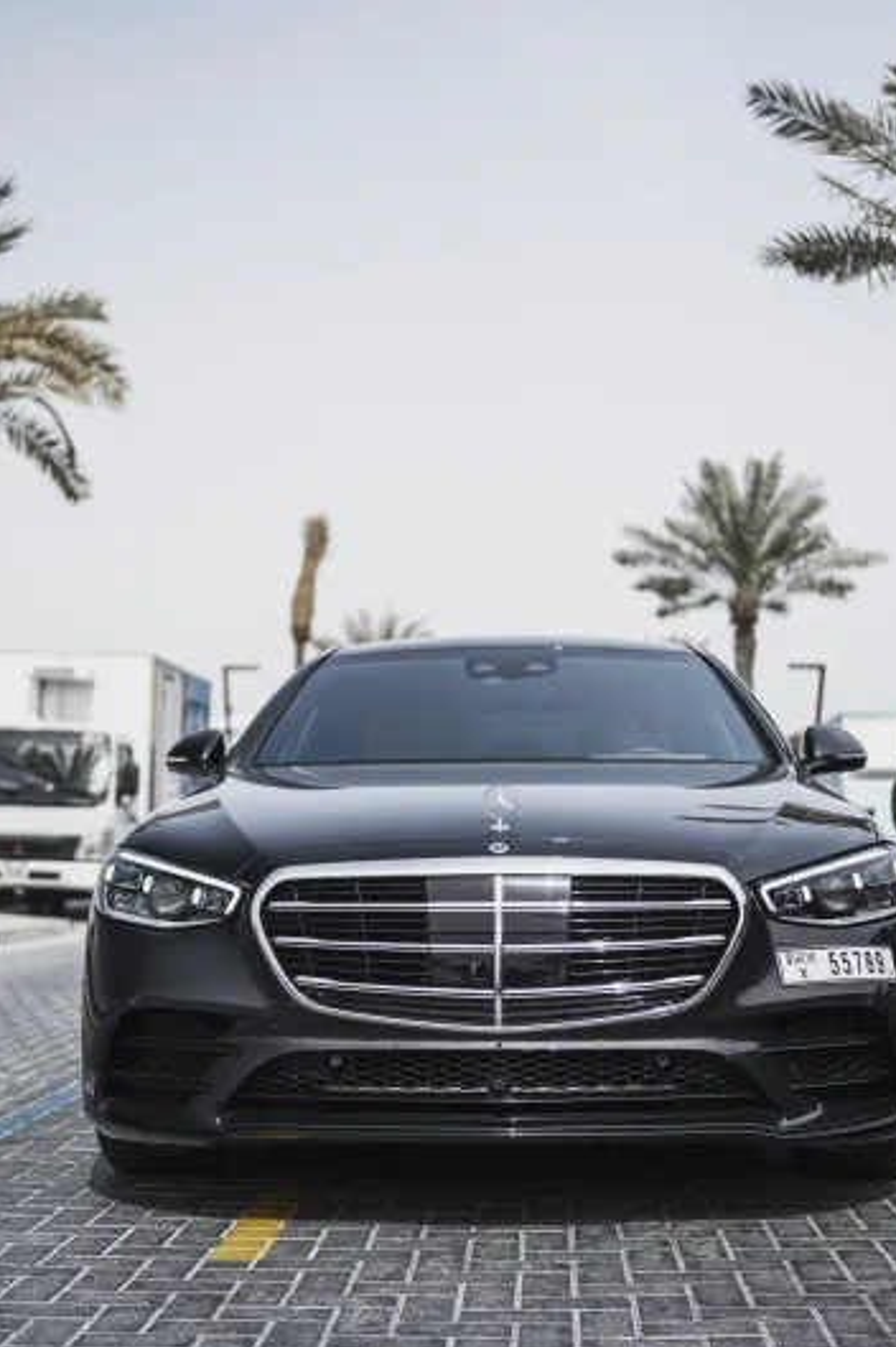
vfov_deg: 37.5
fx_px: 1981
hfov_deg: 25.5
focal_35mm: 53
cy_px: 677
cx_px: 481
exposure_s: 1/250
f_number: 1.4
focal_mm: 35
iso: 100
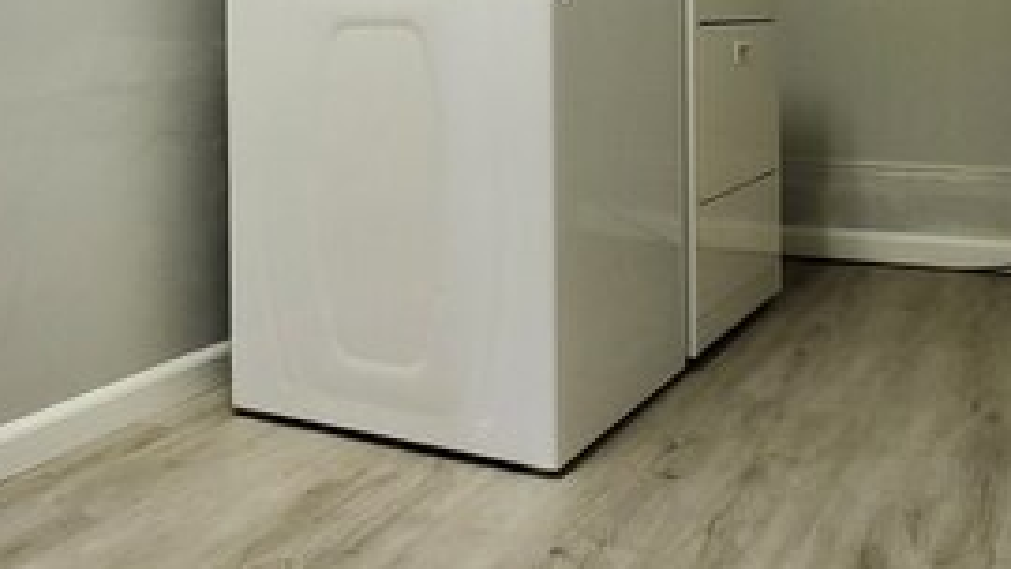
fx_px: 1877
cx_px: 328
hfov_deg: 29.9
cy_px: 19
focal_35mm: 70
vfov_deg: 16.9
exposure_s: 1/59
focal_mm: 4.3
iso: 250
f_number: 1.5
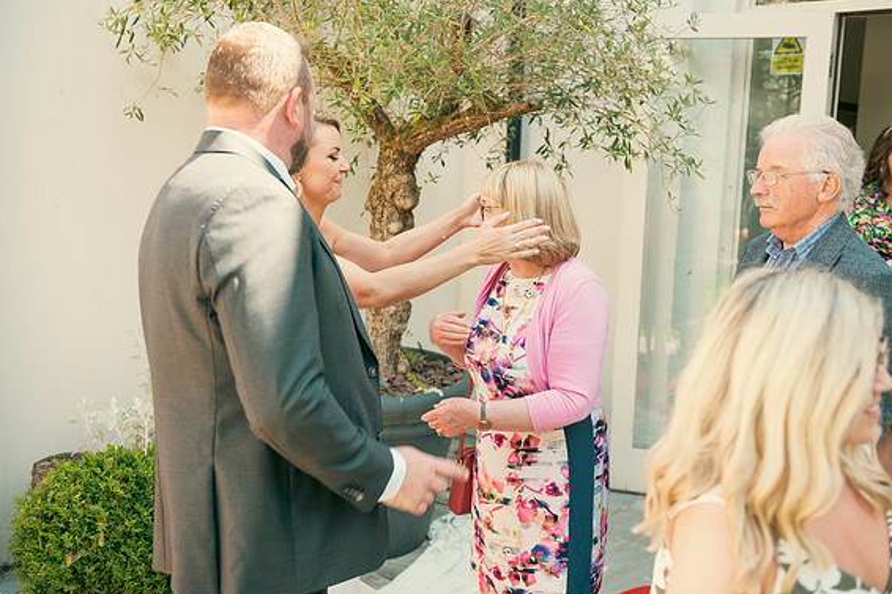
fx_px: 1016
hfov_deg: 47.4
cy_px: 302
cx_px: 454
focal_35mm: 41
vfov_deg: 32.6
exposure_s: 1/250
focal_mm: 40
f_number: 3.5
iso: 160
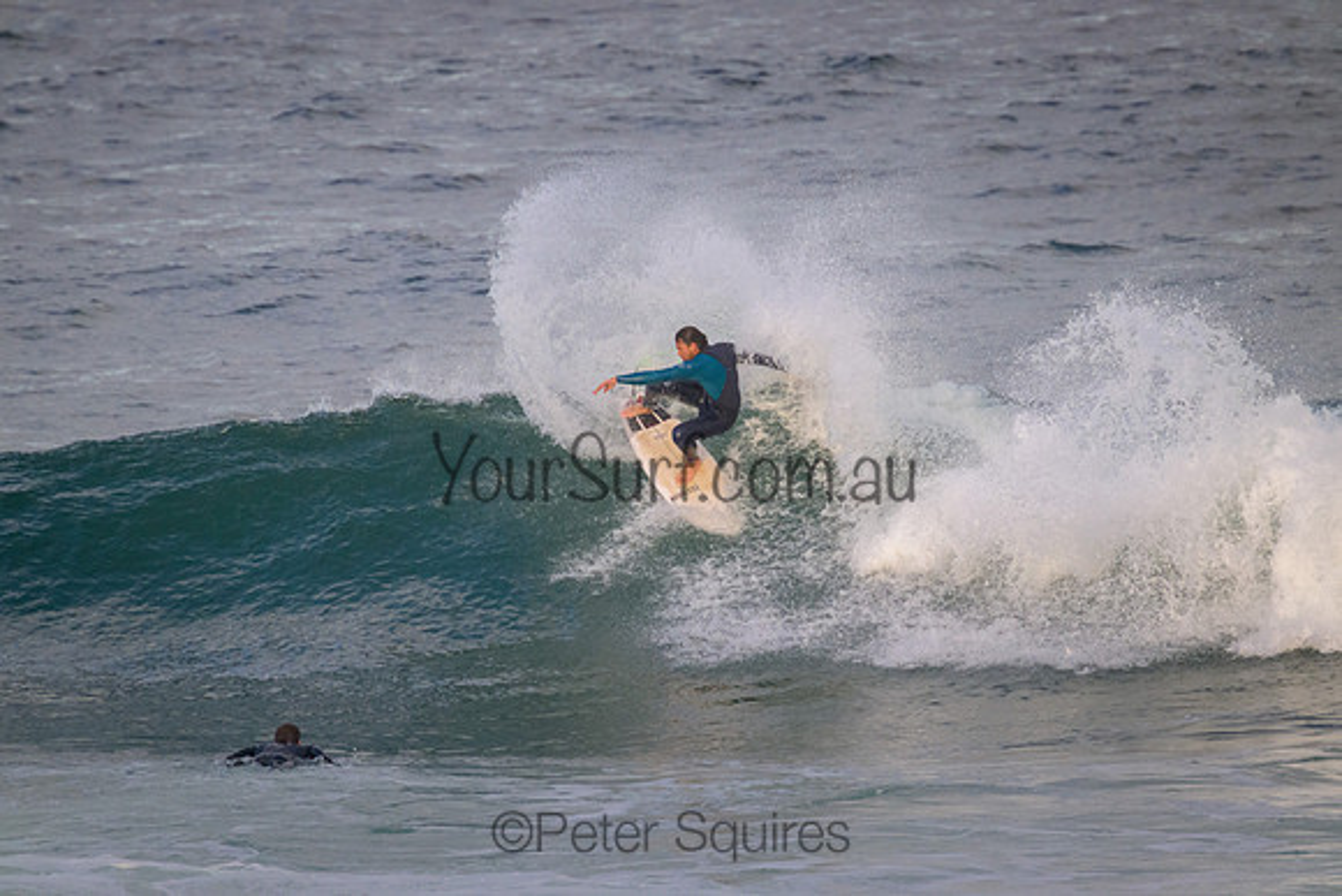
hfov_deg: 2.6
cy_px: 448
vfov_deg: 1.7
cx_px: 671
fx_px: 29828
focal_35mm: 800
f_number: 11
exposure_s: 1/1250
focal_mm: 800
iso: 3200
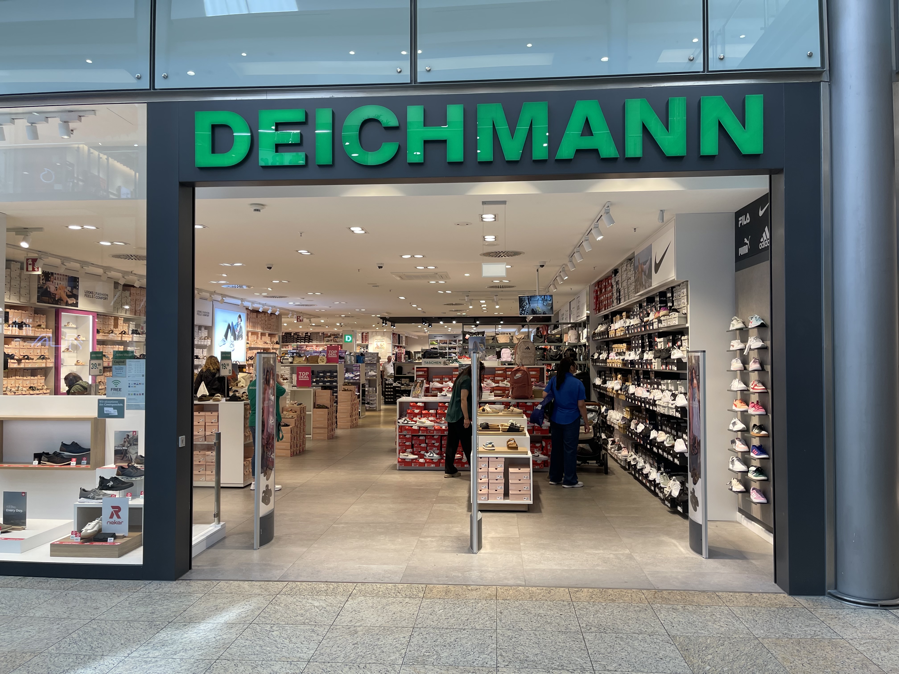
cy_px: 337
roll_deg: -0.3
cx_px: 450
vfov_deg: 54.9
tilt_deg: -0.5
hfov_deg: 69.4
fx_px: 649
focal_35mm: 25
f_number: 1.6
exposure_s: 1/121
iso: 50
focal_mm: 5.1
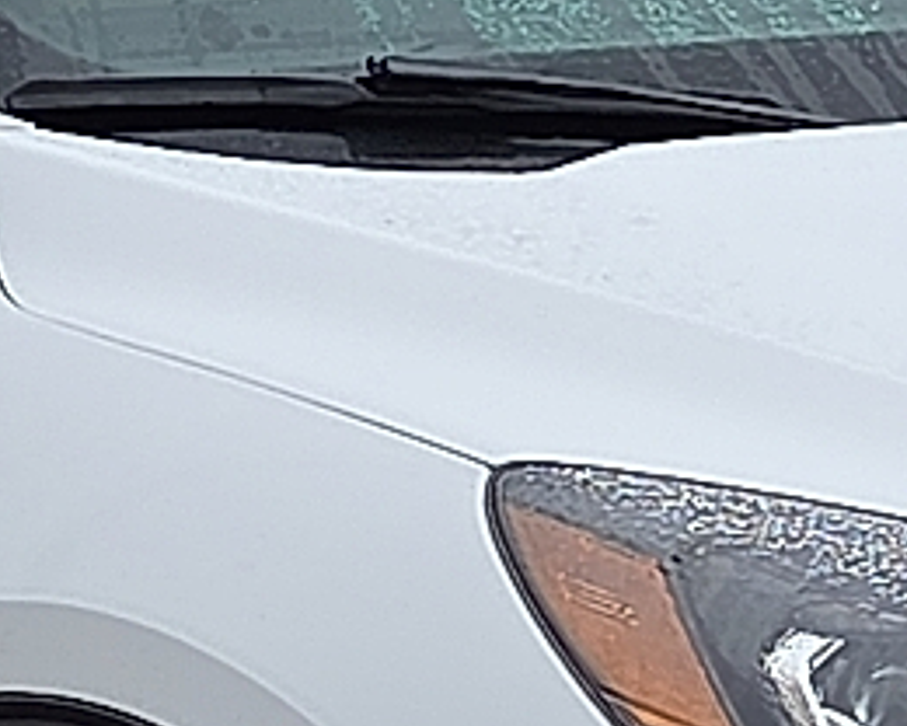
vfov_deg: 6.1
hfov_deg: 7.7
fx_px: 6765
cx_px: 513
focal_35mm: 252
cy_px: 754
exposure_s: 1/1000
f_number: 1.8
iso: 76
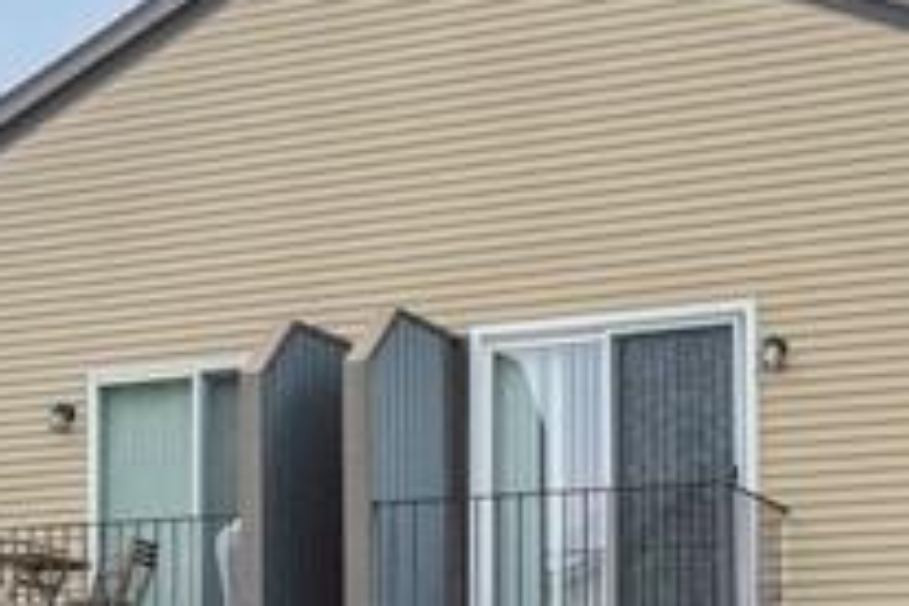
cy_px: 628
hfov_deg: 21.7
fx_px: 2373
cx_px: 536
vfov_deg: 14.3
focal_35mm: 94
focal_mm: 12.6
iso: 800
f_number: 3.2
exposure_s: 1/4000
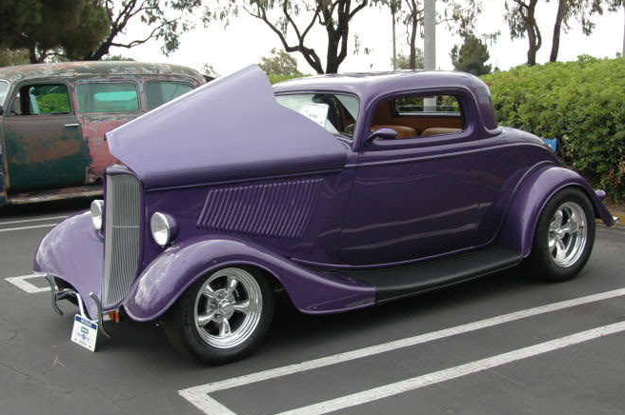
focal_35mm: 45
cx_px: 319
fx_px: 773
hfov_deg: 44.0
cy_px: 215
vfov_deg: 30.1
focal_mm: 27
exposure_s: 1/640
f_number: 4
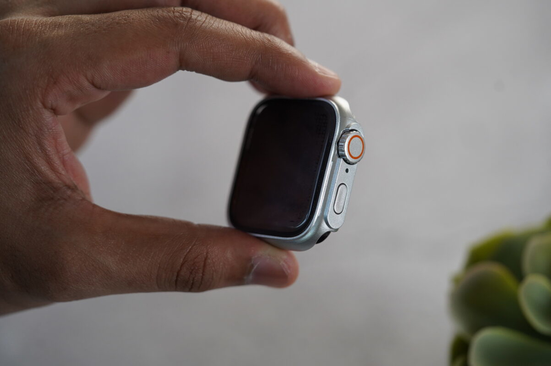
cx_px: 276
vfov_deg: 15.2
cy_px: 183
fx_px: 1376
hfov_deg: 22.6
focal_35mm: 90
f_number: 3.2
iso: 1600
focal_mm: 90
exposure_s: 1/160
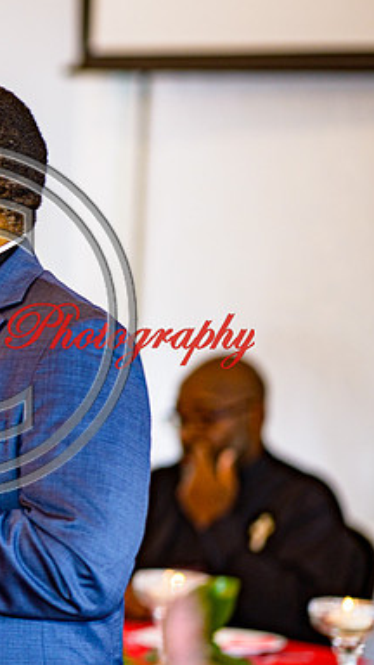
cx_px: -221
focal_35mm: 225
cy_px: 257
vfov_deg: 9.6
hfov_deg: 5.3
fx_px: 3967
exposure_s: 1/125
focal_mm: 105
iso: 160
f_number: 1.8
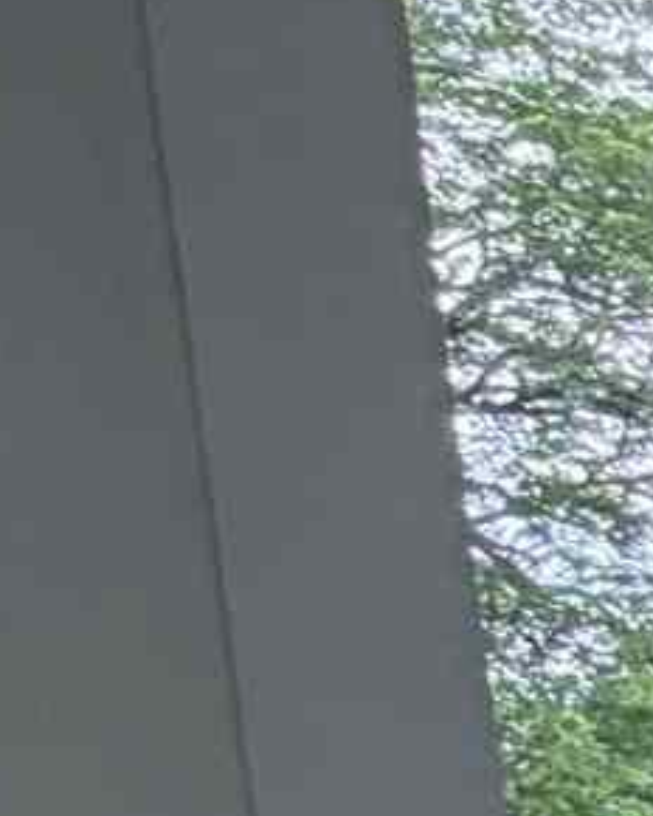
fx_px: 3503
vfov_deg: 12.2
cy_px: 1443
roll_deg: -0.2
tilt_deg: -7.2
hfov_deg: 5.6
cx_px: 3659
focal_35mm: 145
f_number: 2.2
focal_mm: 2.22
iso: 50
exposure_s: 1/135
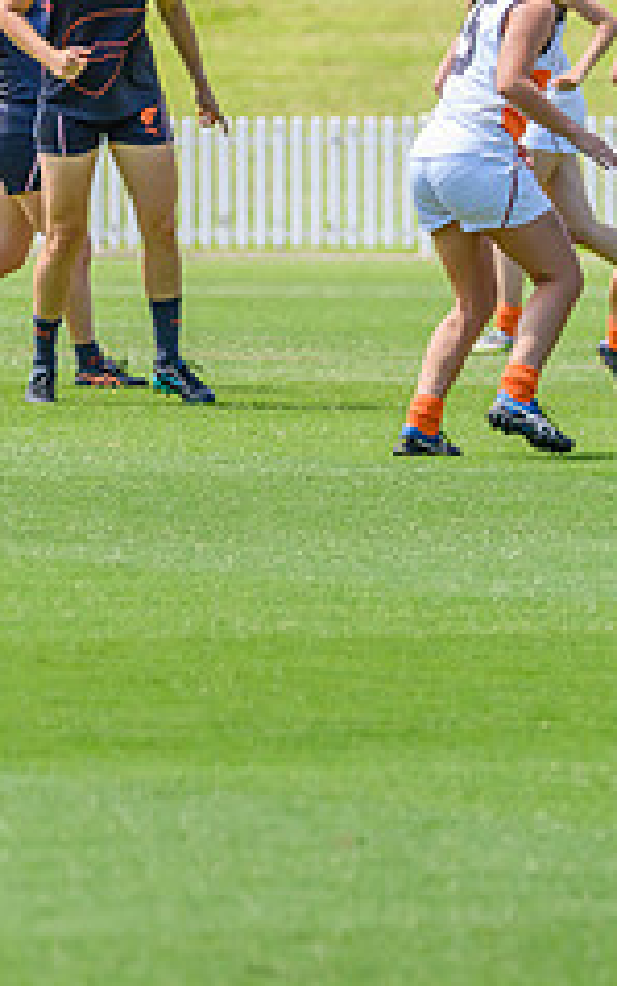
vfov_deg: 2.8
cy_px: 304
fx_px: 19993
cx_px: 990
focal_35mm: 744
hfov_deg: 1.8
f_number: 7.1
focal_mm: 300
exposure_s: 1/1600
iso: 800
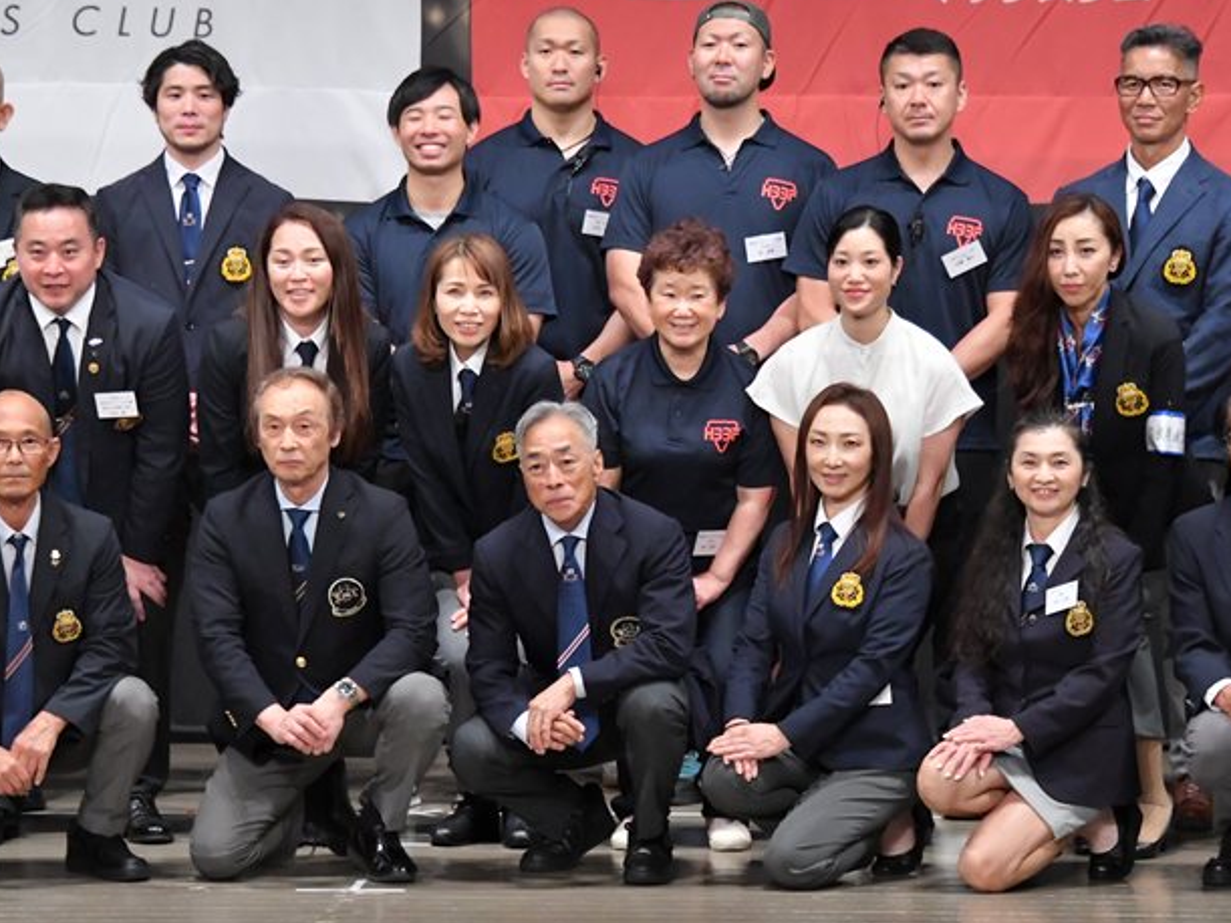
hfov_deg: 8.7
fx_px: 8106
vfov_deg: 6.5
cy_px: 423
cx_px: 577
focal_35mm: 228
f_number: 5.6
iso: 6400
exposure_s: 1/400
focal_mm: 125
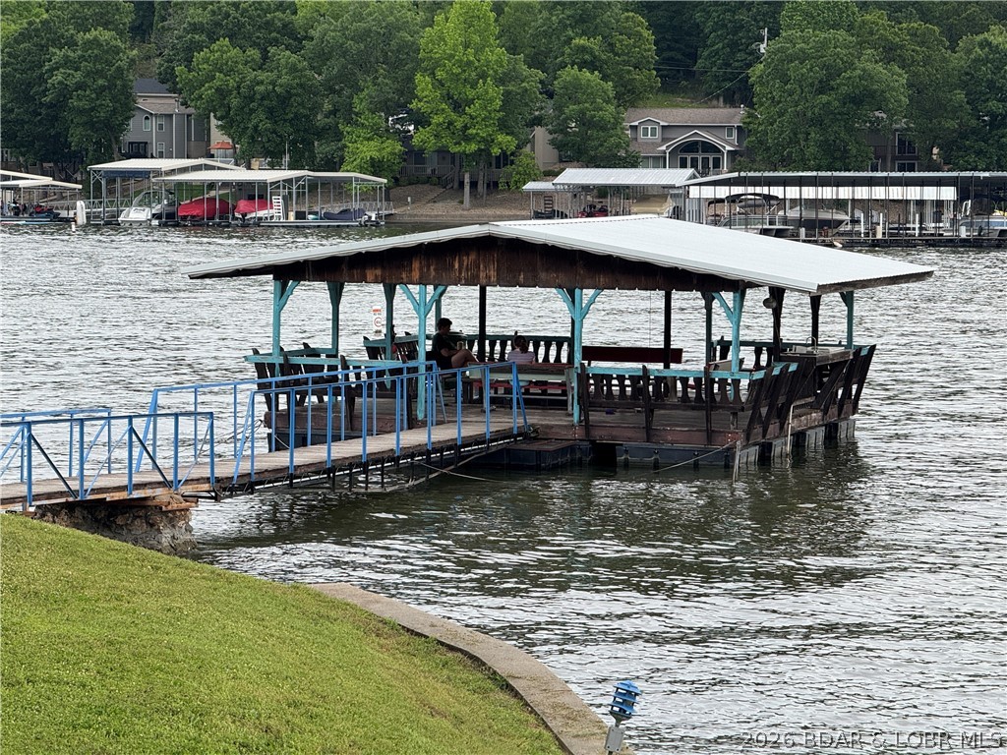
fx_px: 3491
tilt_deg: -3.5
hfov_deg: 16.4
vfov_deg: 12.3
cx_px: 504
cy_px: 378
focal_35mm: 120
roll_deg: -0.6
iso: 50
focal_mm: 15.66
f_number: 2.8
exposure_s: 1/235
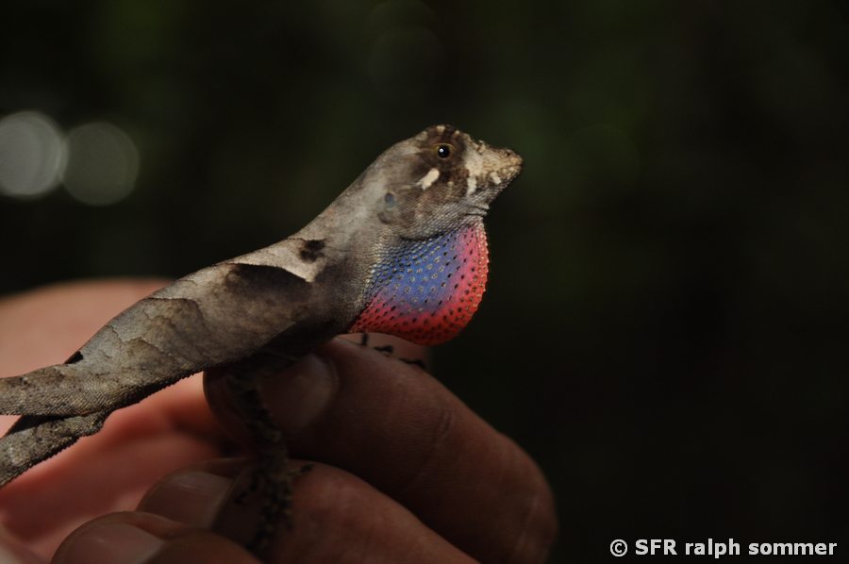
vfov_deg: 14.7
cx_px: 424
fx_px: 2191
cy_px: 282
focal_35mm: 93
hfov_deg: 21.9
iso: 400
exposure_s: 1/60
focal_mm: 62
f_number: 5
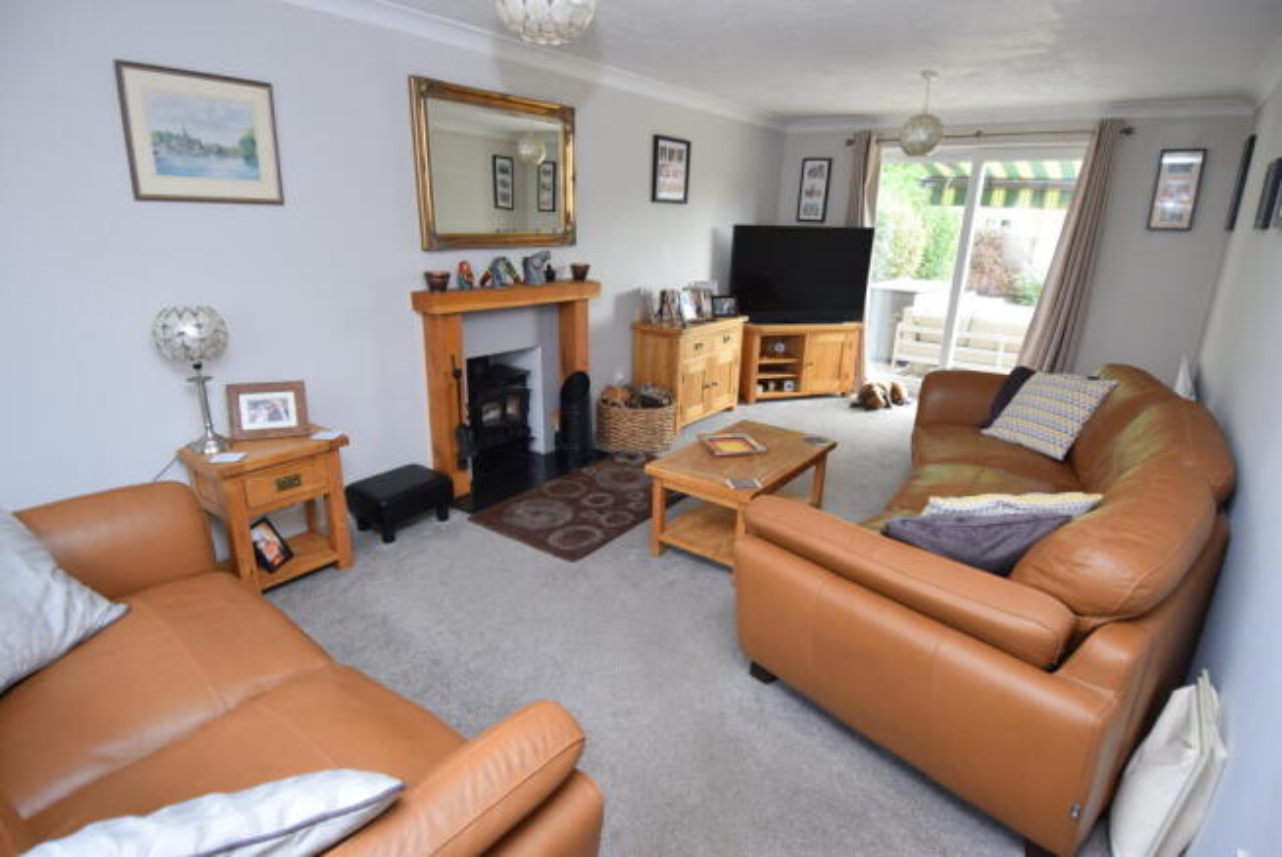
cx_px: 641
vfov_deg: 67.5
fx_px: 641
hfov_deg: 90.0
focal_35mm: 18
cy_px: 428
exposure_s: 1/60
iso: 560
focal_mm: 12
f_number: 4
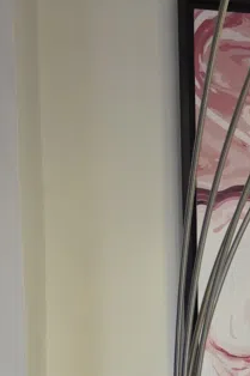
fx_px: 1084
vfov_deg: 18.5
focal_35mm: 104
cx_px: 433
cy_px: 462
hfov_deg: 12.2
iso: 400
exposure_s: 1/100
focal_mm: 6.3
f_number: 1.7
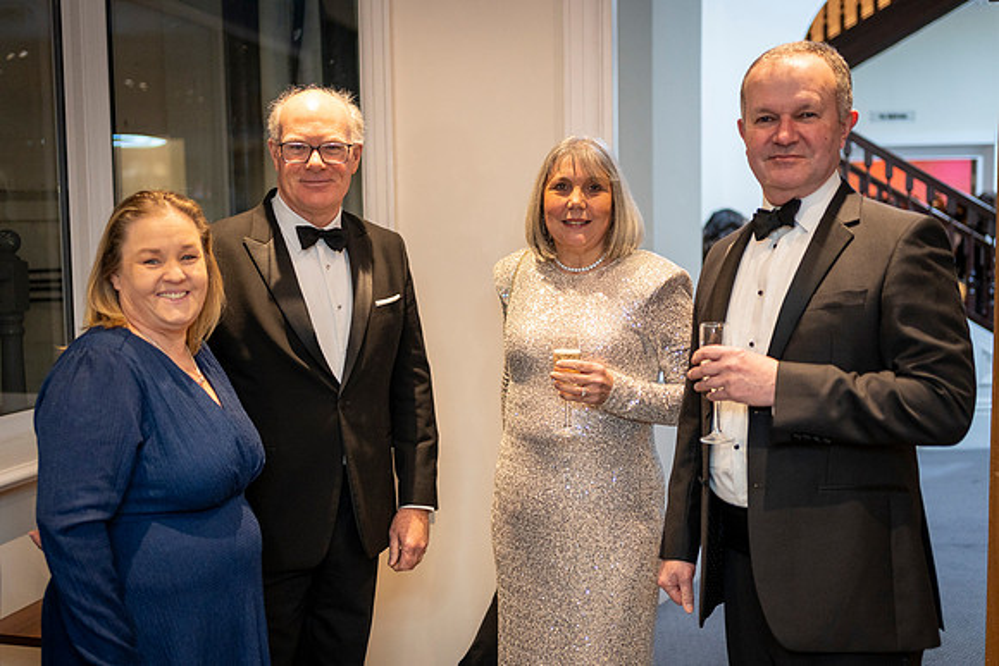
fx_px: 1137
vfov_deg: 32.7
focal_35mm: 41
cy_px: 328
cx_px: 495
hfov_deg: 47.4
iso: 1250
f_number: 1.8
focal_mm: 35
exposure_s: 1/80
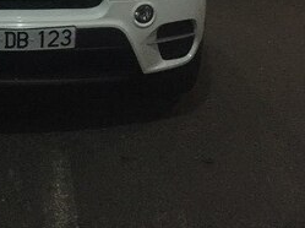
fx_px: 677
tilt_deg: -8.1
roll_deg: -1.6
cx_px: 33
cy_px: -74
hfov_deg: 24.7
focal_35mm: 77
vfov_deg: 17.8
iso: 500
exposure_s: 1/17
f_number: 2.2
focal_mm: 4.15
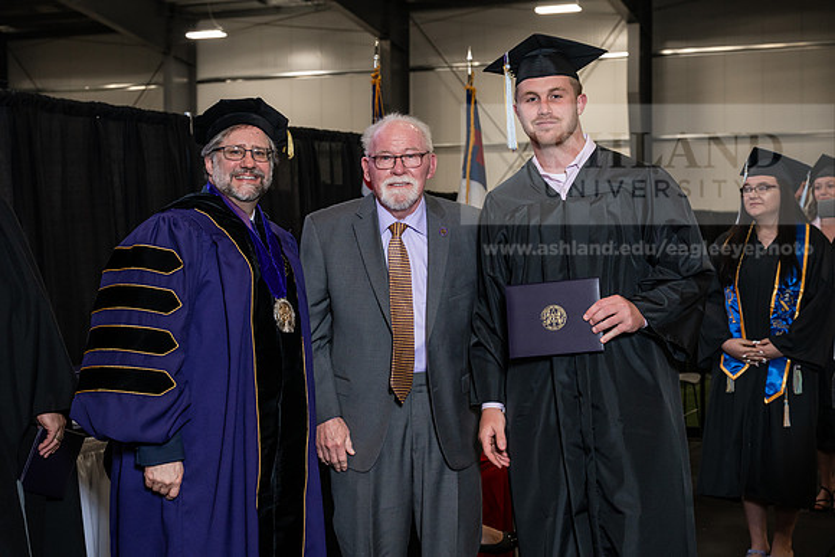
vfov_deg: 22.3
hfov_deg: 32.9
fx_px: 1415
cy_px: 278
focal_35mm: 61
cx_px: 418
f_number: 5.6
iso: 1250
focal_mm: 61
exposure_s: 1/200
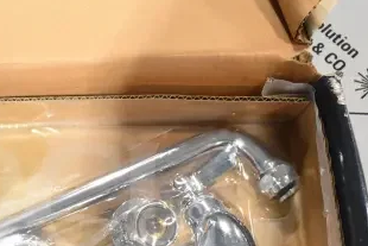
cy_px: 237
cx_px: 52
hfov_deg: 31.2
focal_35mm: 62
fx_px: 634
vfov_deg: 21.3
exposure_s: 1/200
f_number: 7.1
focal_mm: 21
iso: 6400
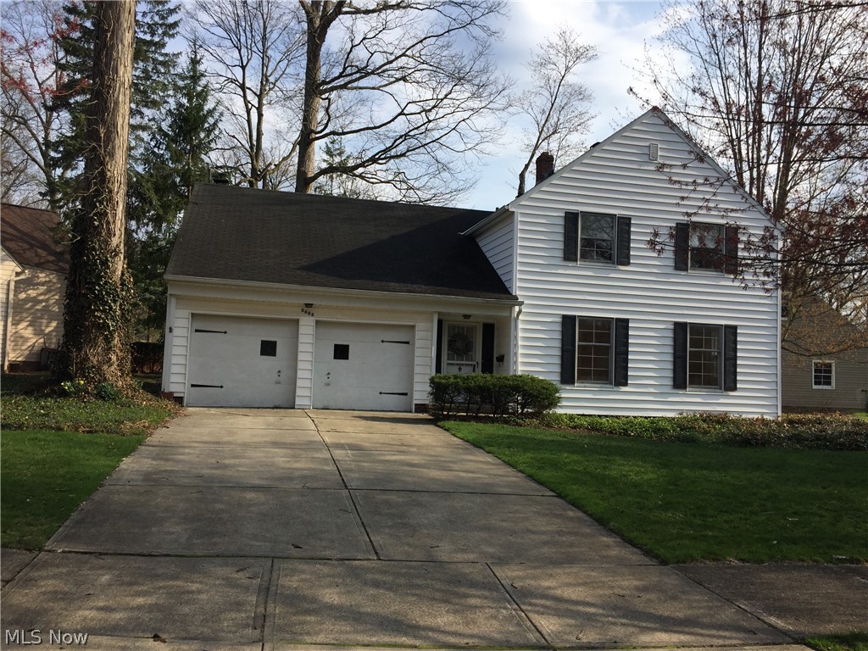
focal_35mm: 29
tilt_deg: +2.8
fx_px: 727
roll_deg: -1.9
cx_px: 434
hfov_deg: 61.7
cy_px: 326
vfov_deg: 48.2
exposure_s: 1/1582
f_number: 2.2
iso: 32
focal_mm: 4.15
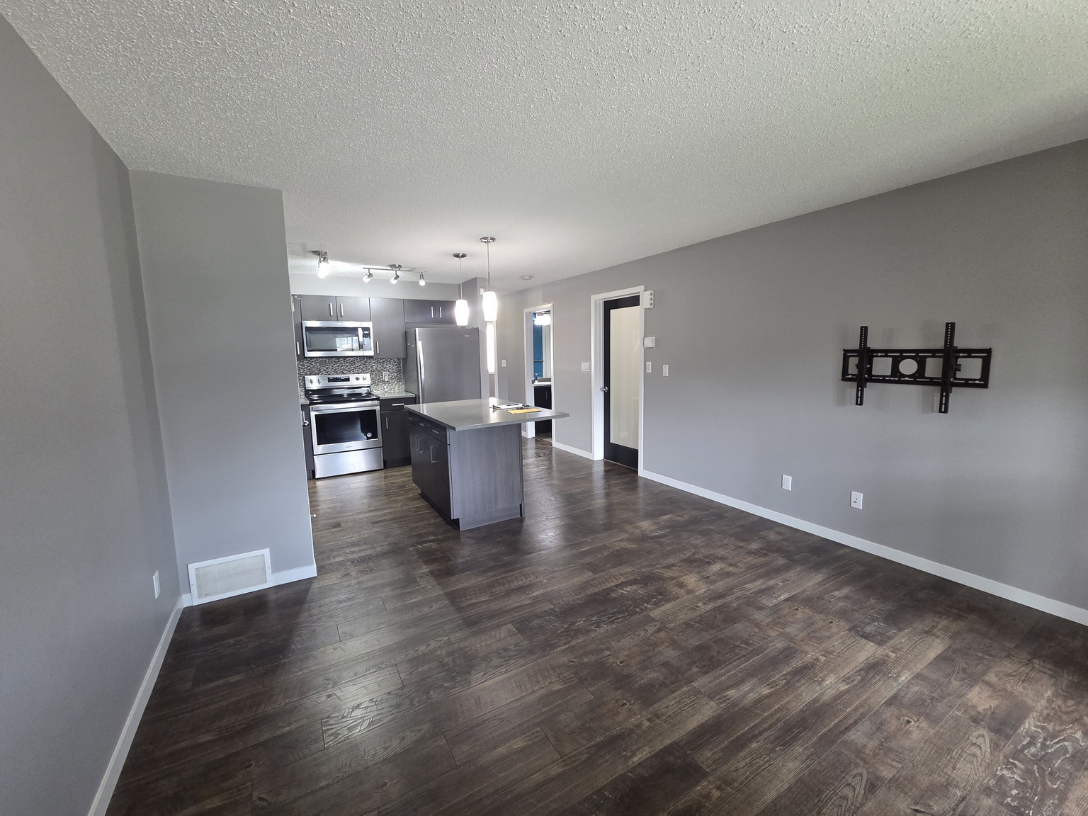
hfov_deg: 106.2
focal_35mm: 13
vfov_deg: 89.9
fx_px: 409
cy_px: 408
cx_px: 544
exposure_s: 1/60
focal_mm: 2.2
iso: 400
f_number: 2.2
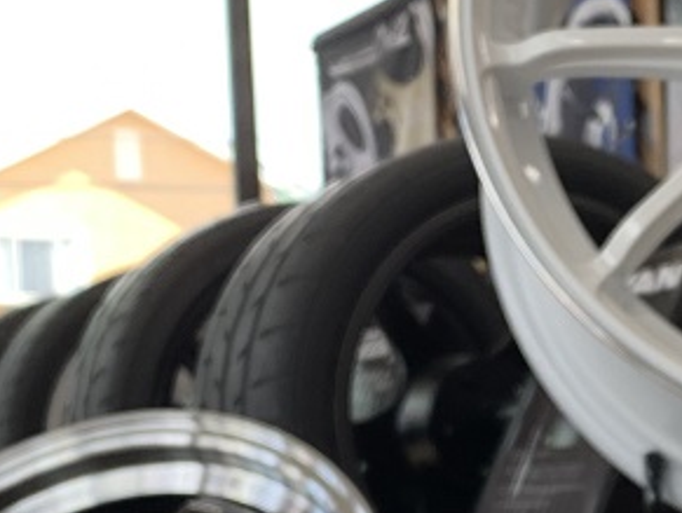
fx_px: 2130
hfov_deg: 17.8
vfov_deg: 13.5
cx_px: 661
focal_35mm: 108
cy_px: 565
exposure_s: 1/100
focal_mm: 4.25
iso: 32
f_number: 1.8
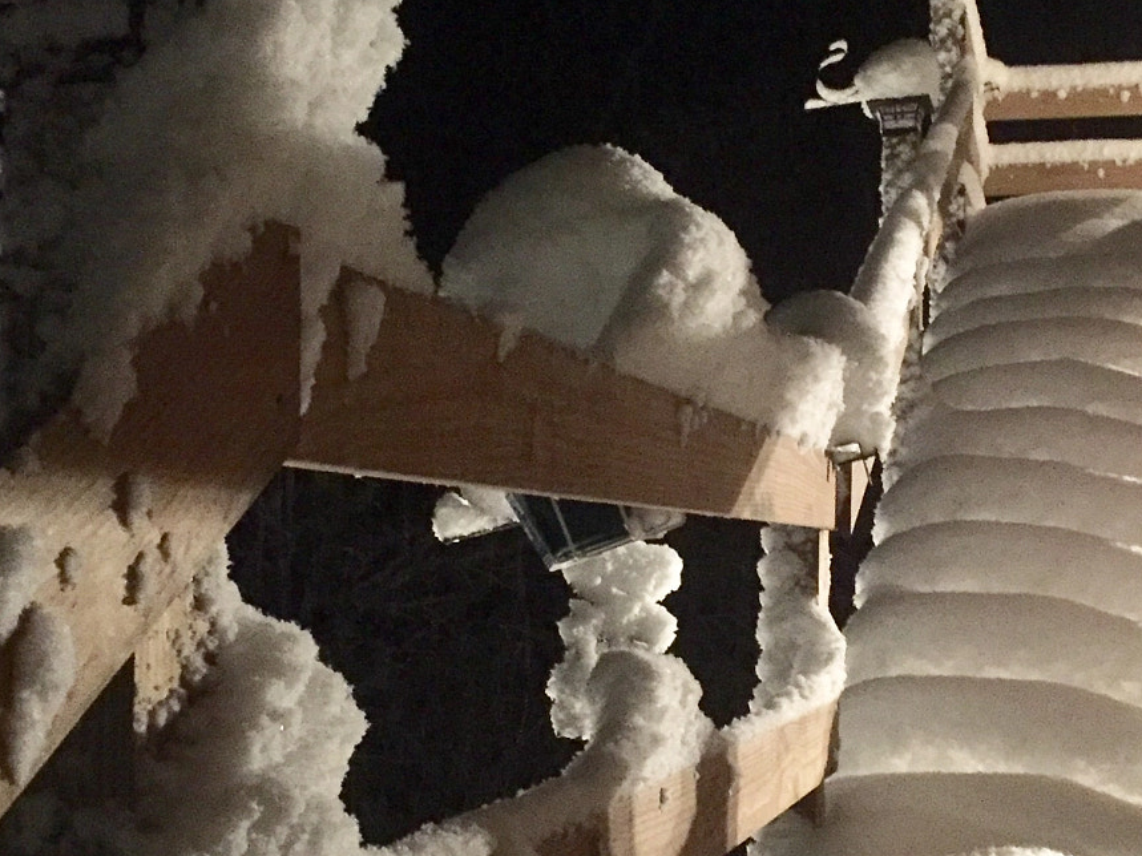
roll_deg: -0.9
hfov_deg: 35.4
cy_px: 476
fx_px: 1781
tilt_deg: +1.9
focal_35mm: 54
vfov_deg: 27.0
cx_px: 711
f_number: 2.2
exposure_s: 1/15
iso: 800
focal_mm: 4.15
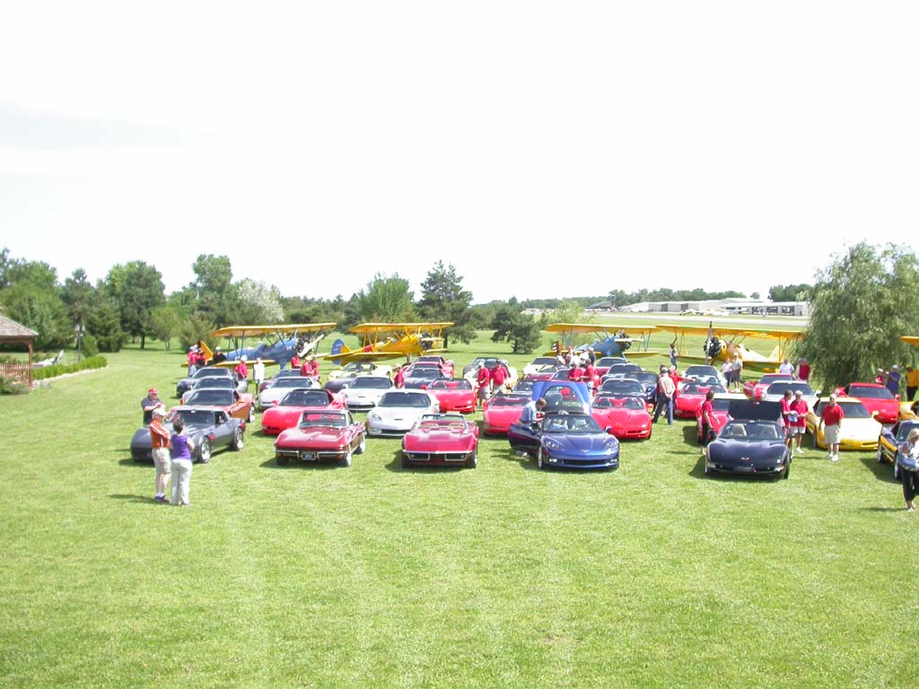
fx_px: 1009
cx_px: 460
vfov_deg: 37.7
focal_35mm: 38
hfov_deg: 49.0
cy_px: 344
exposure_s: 1/1000
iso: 100
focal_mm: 7.85
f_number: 2.6
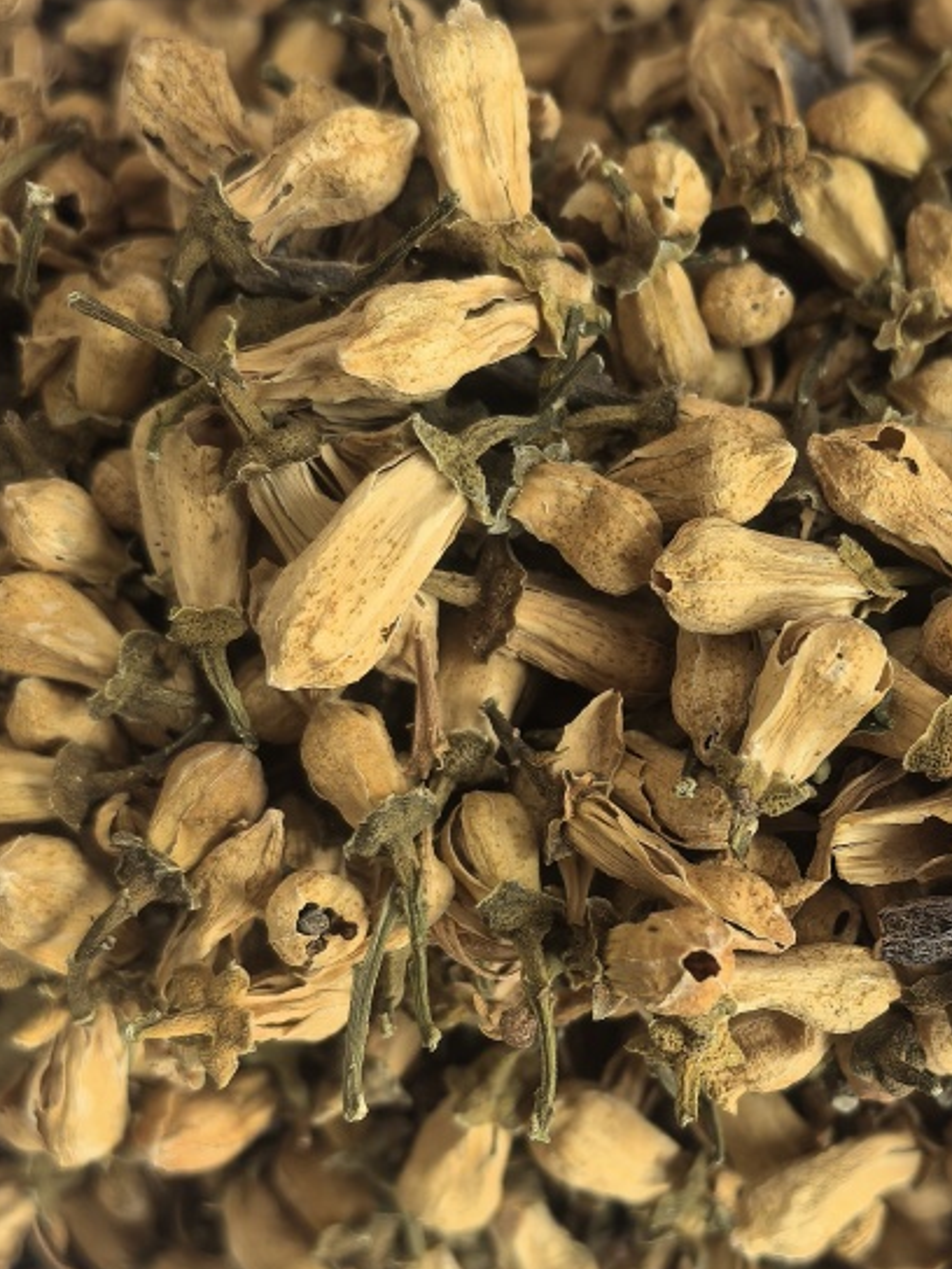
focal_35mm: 53
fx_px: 1943
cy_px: 701
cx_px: 667
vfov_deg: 36.1
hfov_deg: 27.3
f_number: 2
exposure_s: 1/100
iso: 160
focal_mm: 5.75
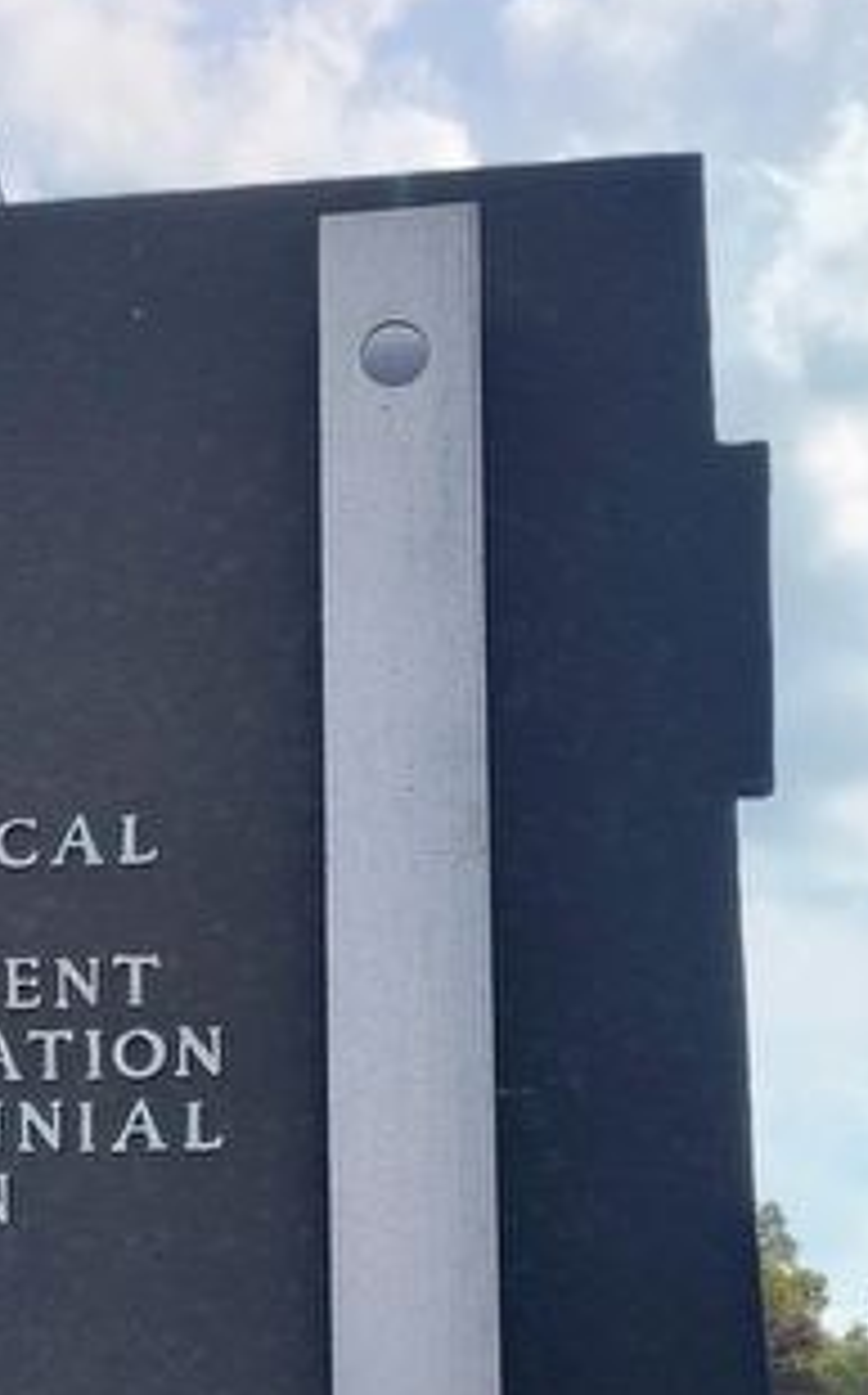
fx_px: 2391
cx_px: -90
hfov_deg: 19.7
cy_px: 1143
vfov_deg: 31.5
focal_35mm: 63
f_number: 1.8
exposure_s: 1/912
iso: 100
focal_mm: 5.56
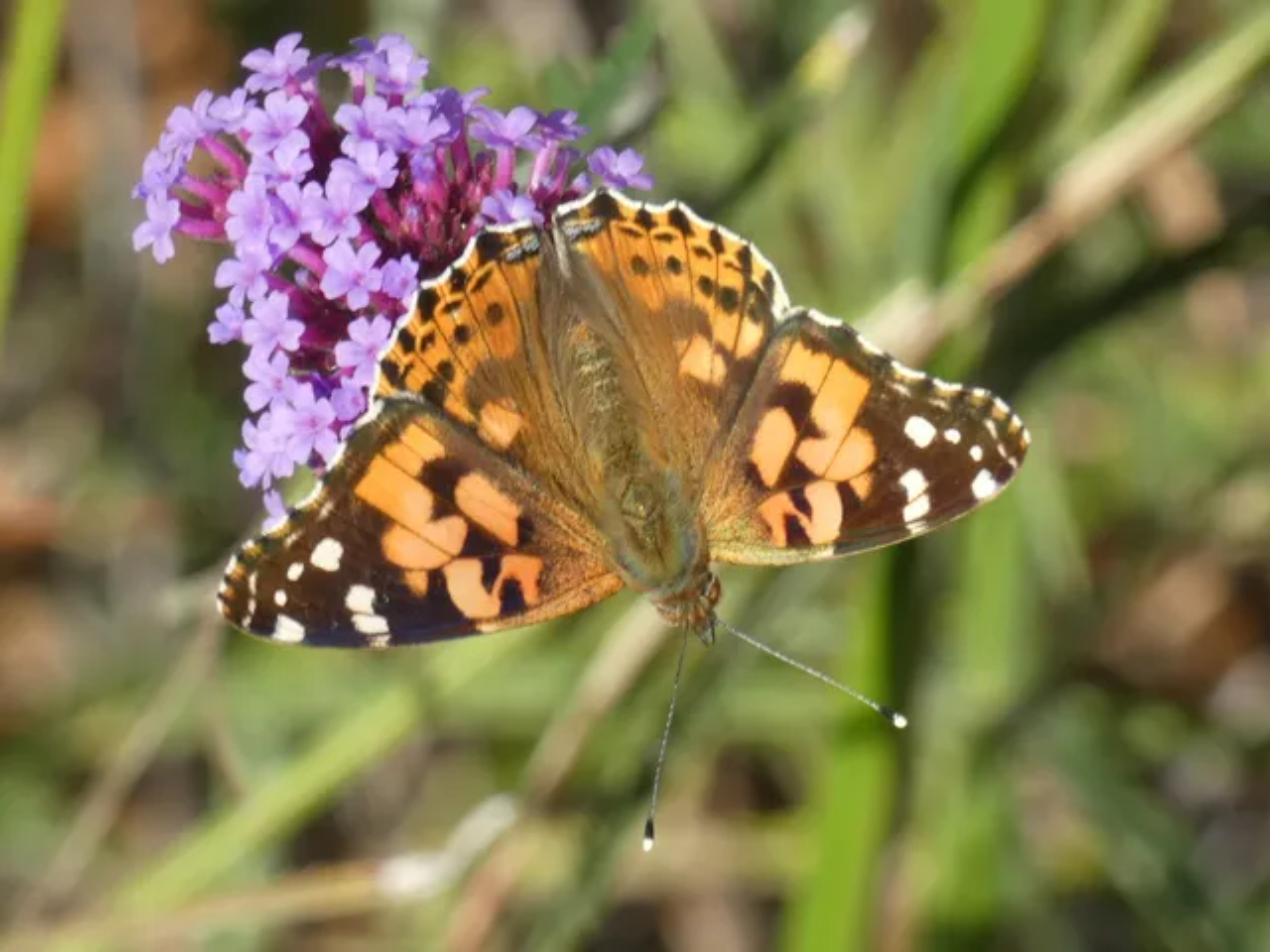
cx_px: 635
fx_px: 11006
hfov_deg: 6.6
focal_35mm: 300
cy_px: 476
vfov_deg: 5.0
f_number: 5.5
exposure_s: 1/100
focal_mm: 53.8
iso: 80
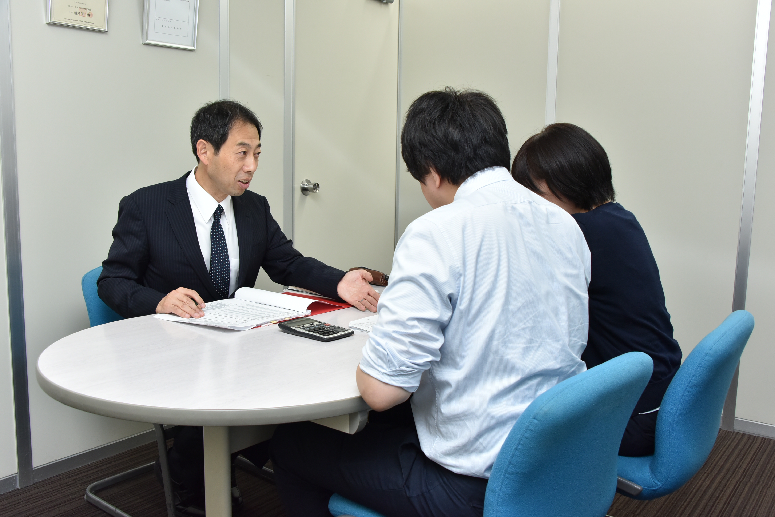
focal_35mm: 34
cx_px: 388
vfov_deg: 38.9
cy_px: 258
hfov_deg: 55.8
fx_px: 732
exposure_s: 1/125
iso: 1600
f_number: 8
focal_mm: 34
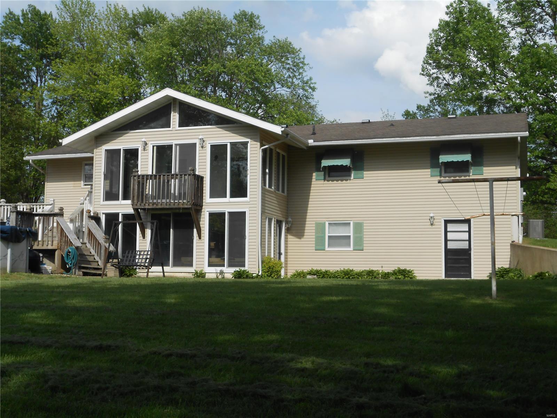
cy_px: 209
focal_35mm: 49
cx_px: 278
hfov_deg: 38.9
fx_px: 788
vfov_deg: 29.7
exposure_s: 1/640
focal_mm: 8.8
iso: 80
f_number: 4.8
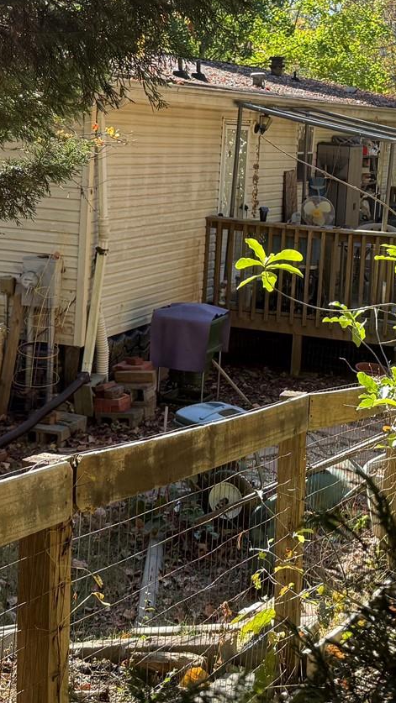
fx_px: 1194
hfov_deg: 18.8
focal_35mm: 64
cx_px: 266
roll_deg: -3.8
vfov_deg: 32.5
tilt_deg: -5.0
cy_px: 233
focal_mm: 6.76
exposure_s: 1/772
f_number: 1.78
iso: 100
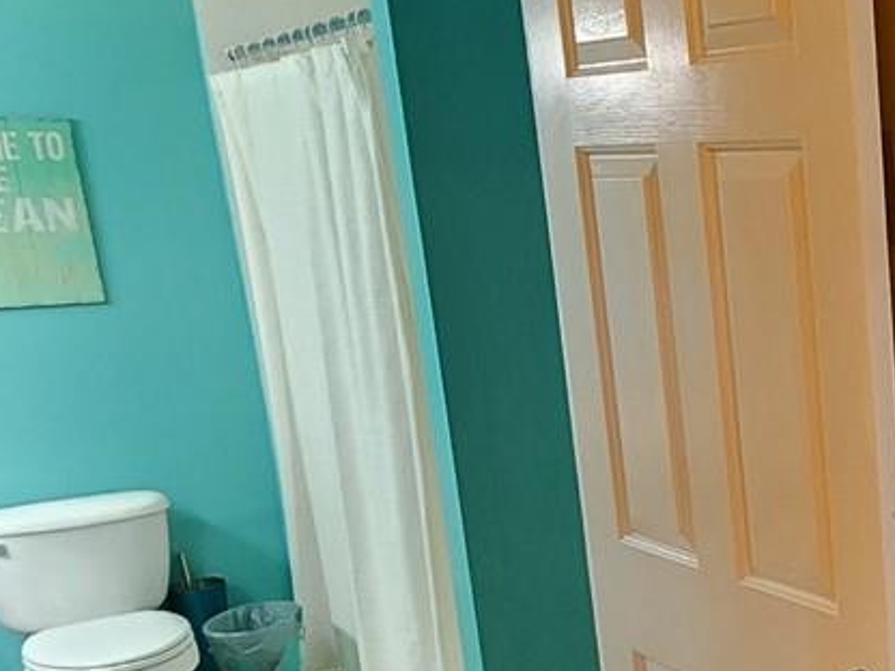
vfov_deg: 28.5
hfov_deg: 29.7
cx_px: 1192
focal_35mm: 50
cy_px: 542
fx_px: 1293
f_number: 2.2
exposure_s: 1/60
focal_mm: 2.2
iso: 400
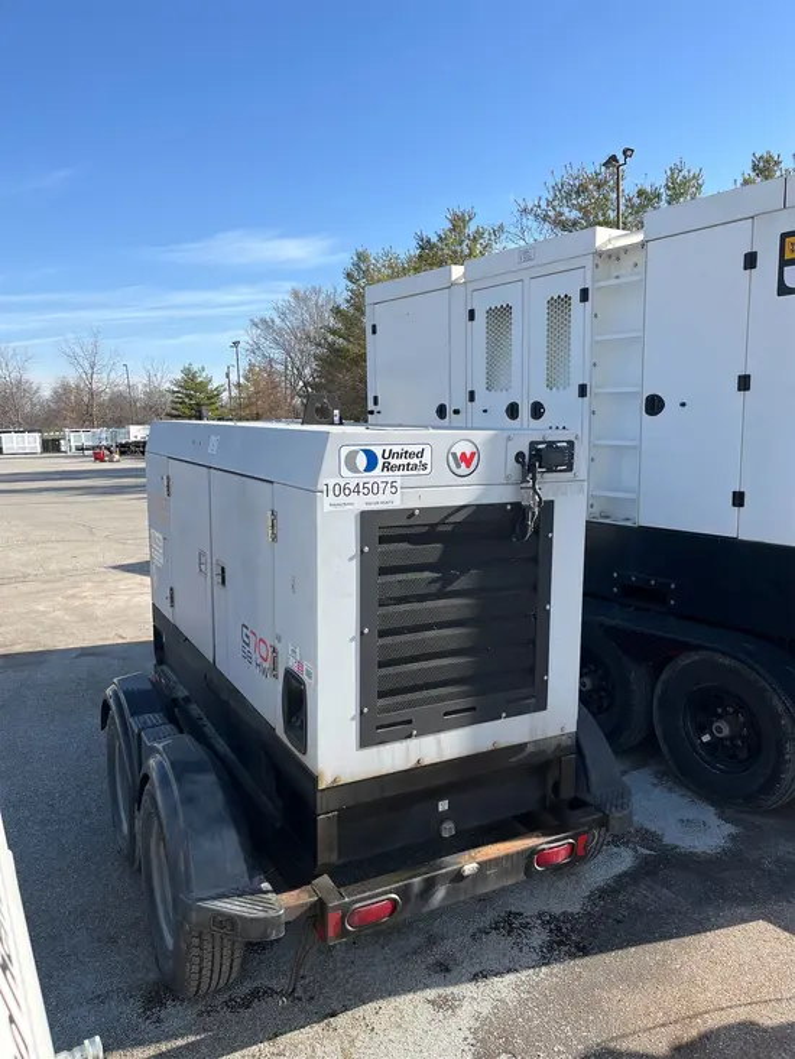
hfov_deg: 53.1
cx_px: 398
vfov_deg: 67.3
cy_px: 530
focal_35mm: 26
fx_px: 796
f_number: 1.6
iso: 50
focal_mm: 5.1
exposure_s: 1/2268
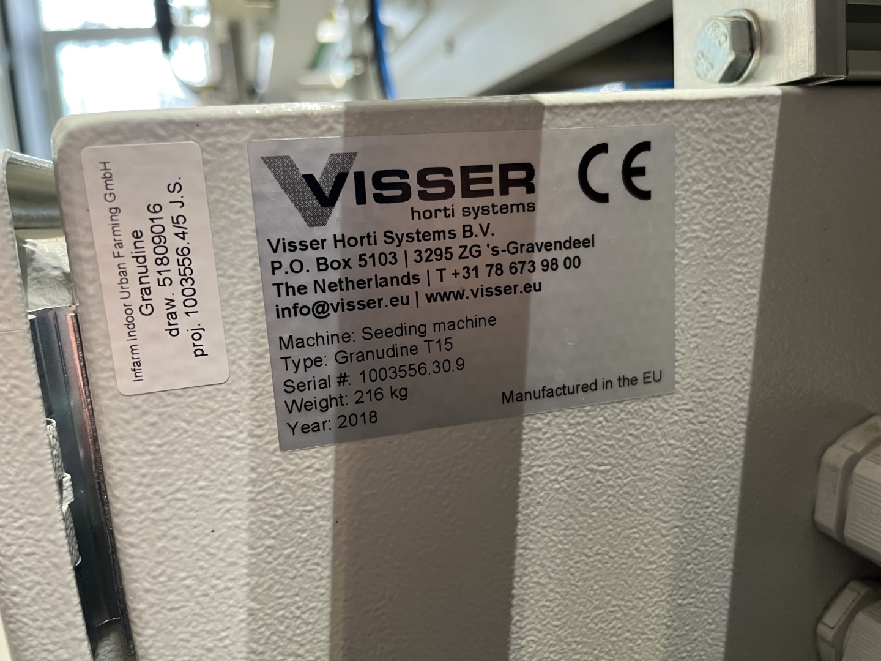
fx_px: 662
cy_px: 330
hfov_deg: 67.3
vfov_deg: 53.1
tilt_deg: -10.2
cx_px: 440
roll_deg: +4.0
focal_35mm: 26
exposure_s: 1/50
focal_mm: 5.1
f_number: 1.6
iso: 250
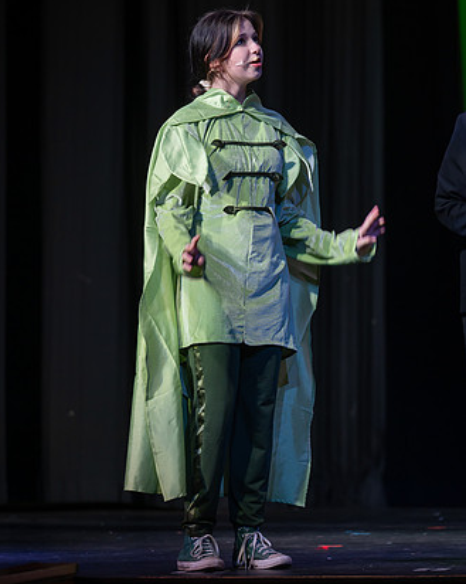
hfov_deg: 4.5
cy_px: 267
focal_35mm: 341
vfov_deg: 5.7
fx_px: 5885
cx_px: 259
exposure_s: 1/160
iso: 125
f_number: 2.8
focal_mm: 200
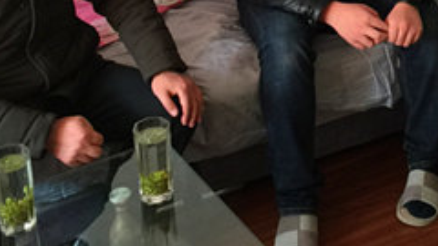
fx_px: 918
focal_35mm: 79
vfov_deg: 14.3
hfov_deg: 26.3
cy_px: -117
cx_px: 363
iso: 50
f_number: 2.2
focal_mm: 4.15
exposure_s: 1/15
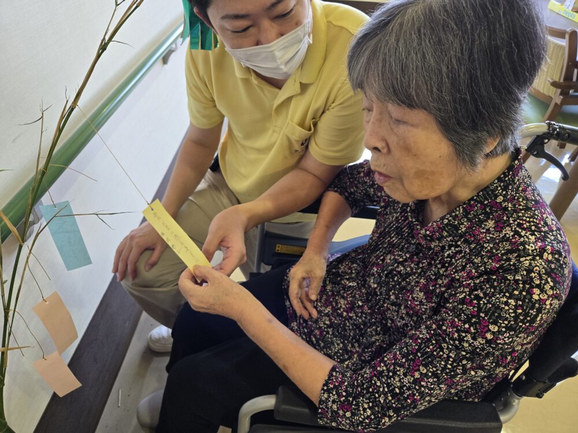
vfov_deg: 58.9
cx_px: 289
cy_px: 216
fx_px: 384
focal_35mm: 23
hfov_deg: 73.9
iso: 200
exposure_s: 1/180
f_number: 1.8
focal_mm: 5.4
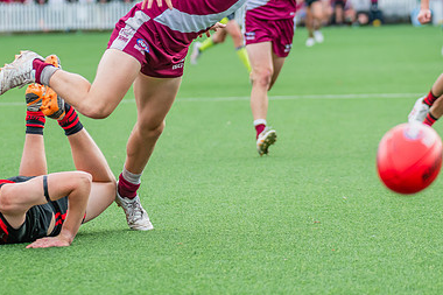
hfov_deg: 7.5
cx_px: 213
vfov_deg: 5.0
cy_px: 89
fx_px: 3382
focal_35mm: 275
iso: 800
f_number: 4.5
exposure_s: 1/1250
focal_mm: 170
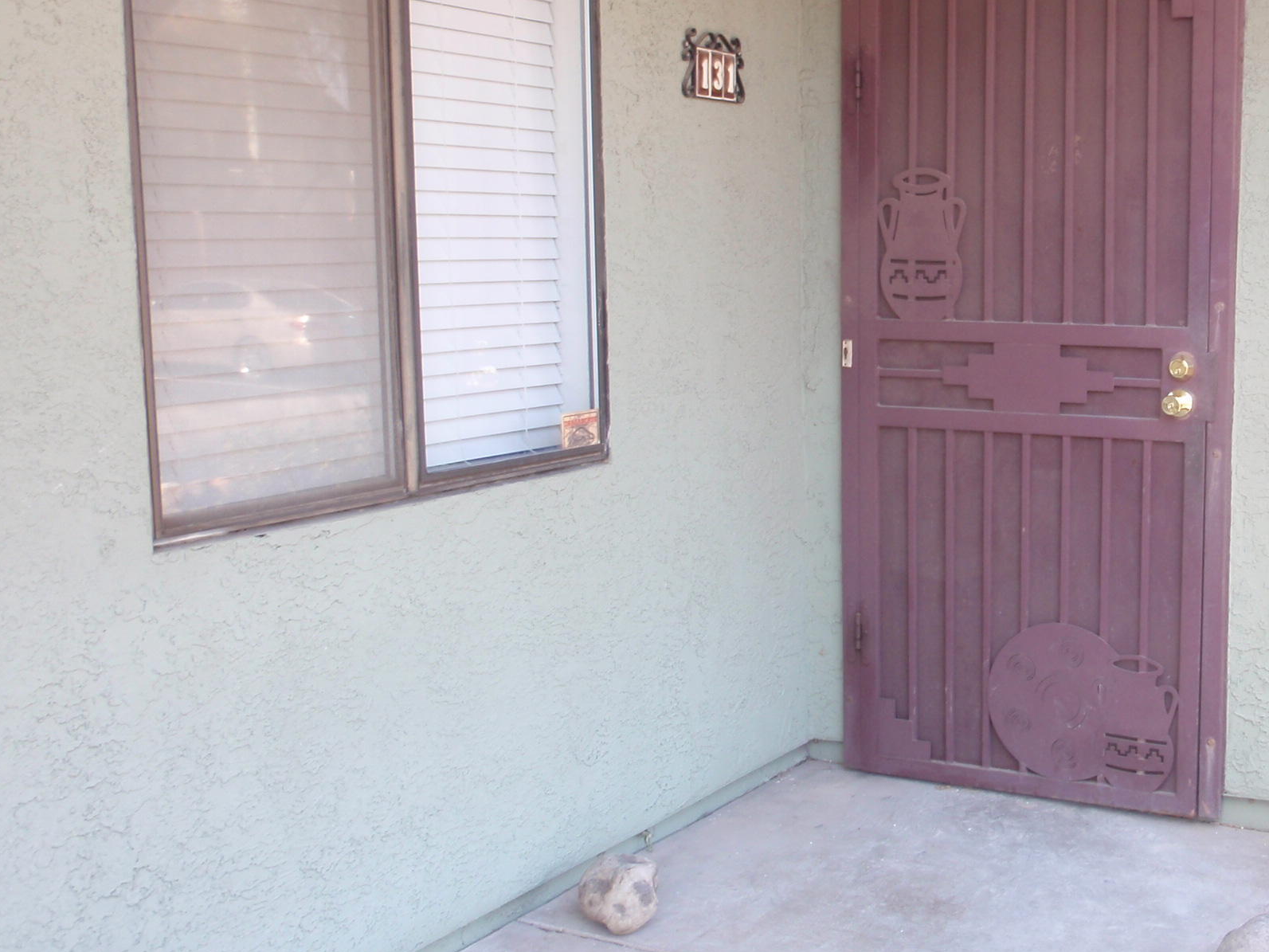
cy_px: 452
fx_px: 1650
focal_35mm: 45
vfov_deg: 32.2
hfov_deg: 40.5
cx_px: 1001
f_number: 3.2
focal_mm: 5
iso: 64
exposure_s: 1/50
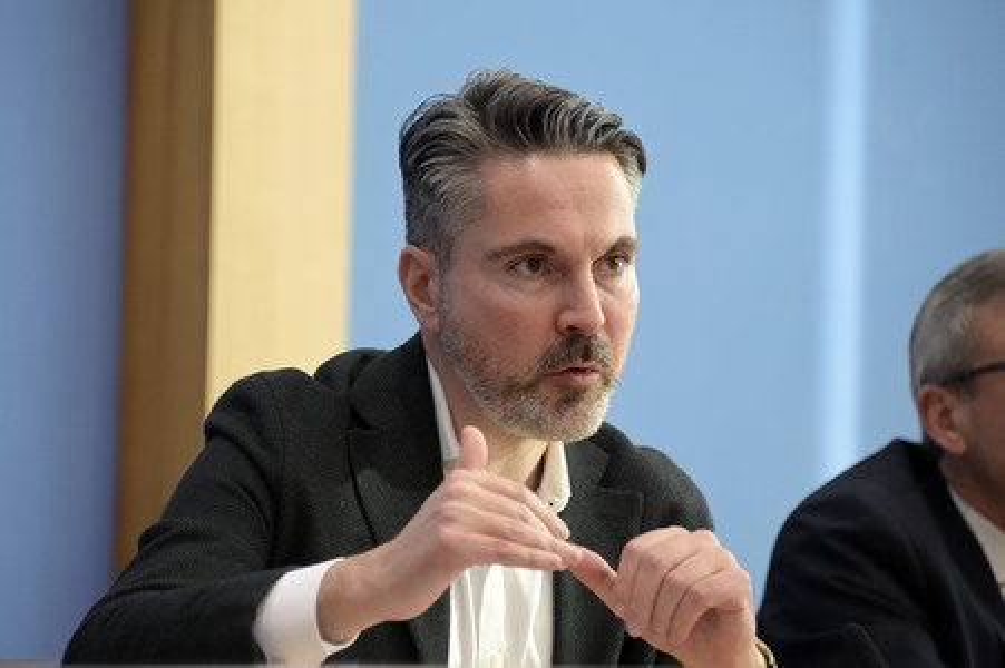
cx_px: 502
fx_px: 5579
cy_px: 334
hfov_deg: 10.3
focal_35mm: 200
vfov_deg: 6.9
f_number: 5.6
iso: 3200
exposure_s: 1/640
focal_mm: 200
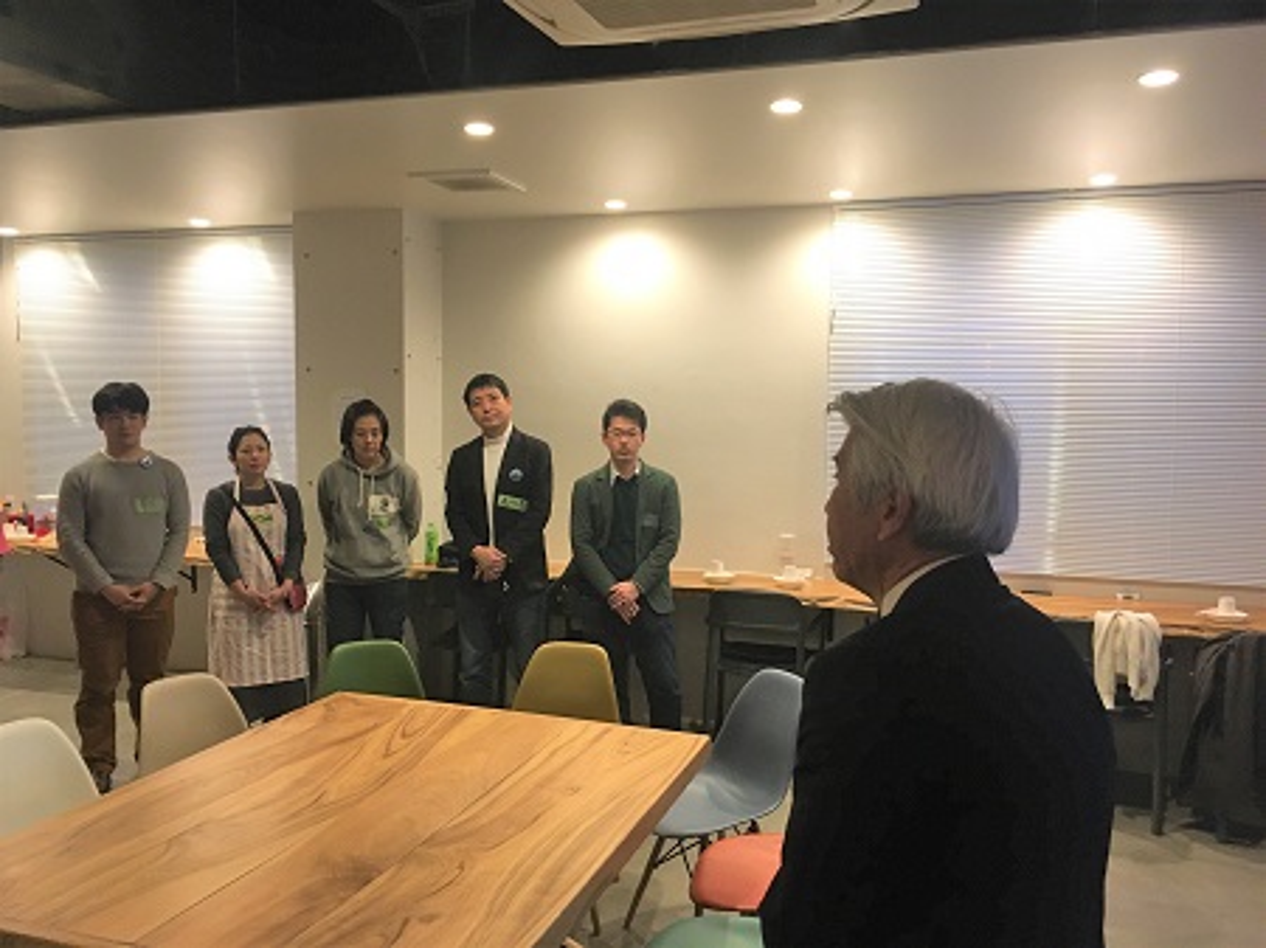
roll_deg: -1.9
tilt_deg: -4.3
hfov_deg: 61.7
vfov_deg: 48.2
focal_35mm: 29
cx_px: 633
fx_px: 1060
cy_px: 474
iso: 160
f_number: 2.2
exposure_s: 1/30
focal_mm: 4.15
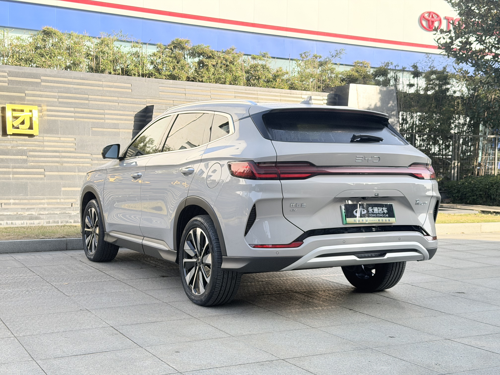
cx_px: 250
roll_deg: -0.6
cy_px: 188
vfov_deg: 30.3
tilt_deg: -2.1
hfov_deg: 39.7
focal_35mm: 48
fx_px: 693
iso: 100
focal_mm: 6.76
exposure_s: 1/1429
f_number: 1.78
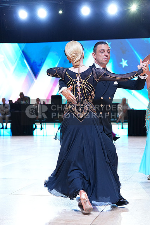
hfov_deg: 19.5
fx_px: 437
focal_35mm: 70
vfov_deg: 28.8
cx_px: 75
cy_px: 112
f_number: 4
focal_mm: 70
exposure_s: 1/400
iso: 1600
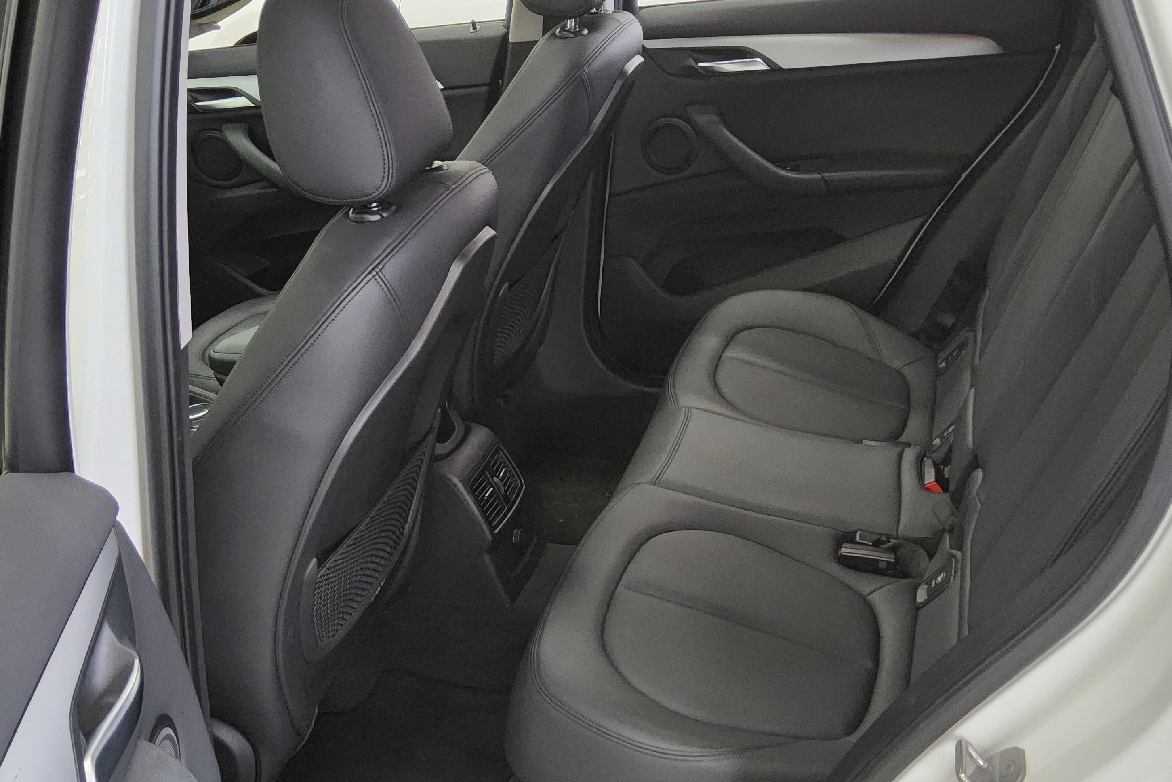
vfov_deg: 35.7
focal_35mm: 37
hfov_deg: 51.9
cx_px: 620
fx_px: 1204
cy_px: 491
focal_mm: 3.08
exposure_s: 1/120
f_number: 2
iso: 200
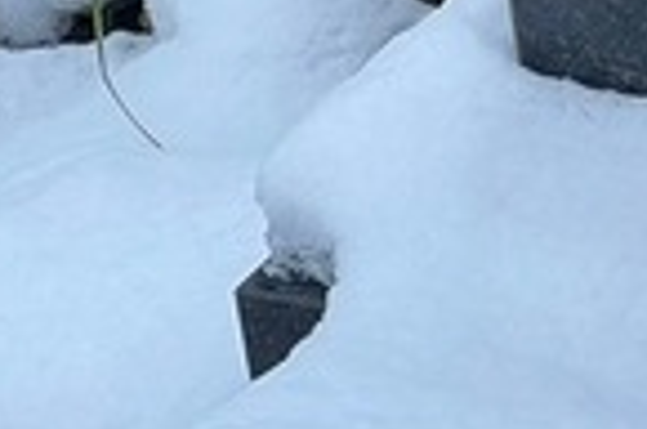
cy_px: -608
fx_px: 7944
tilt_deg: -28.2
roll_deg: +7.9
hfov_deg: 4.6
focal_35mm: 443
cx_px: 1084
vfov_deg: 3.1
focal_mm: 9
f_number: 2.8
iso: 32
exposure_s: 1/99
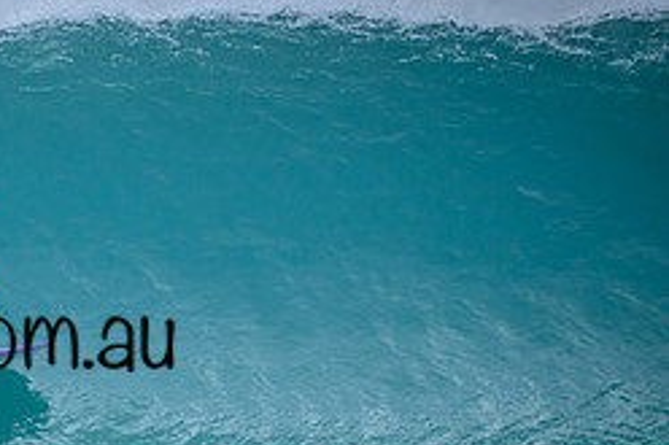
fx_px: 34801
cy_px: 306
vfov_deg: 0.7
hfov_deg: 1.1
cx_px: -111
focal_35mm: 1874
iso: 1100
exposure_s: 1/2000
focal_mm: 800
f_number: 6.3
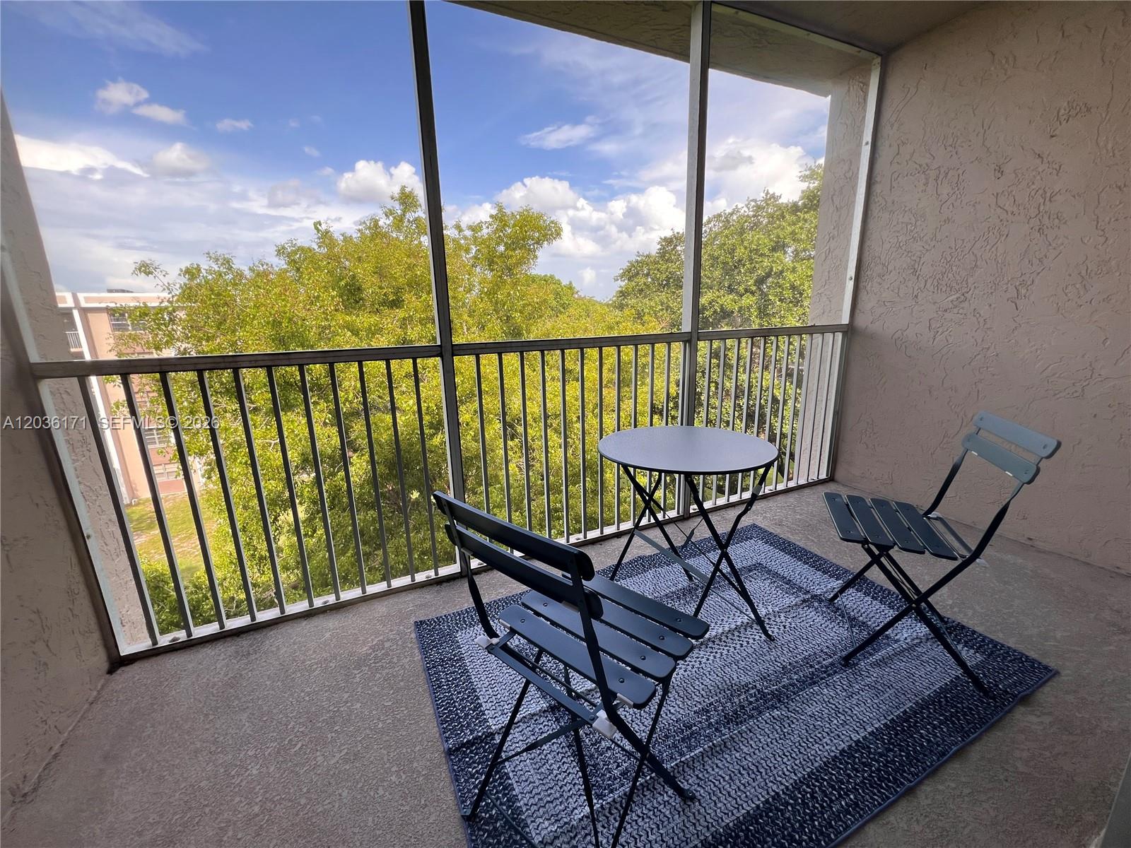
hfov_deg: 106.2
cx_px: 566
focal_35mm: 13
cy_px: 424
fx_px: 425
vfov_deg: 89.9
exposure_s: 1/156
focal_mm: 1.57
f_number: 1.8
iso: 32
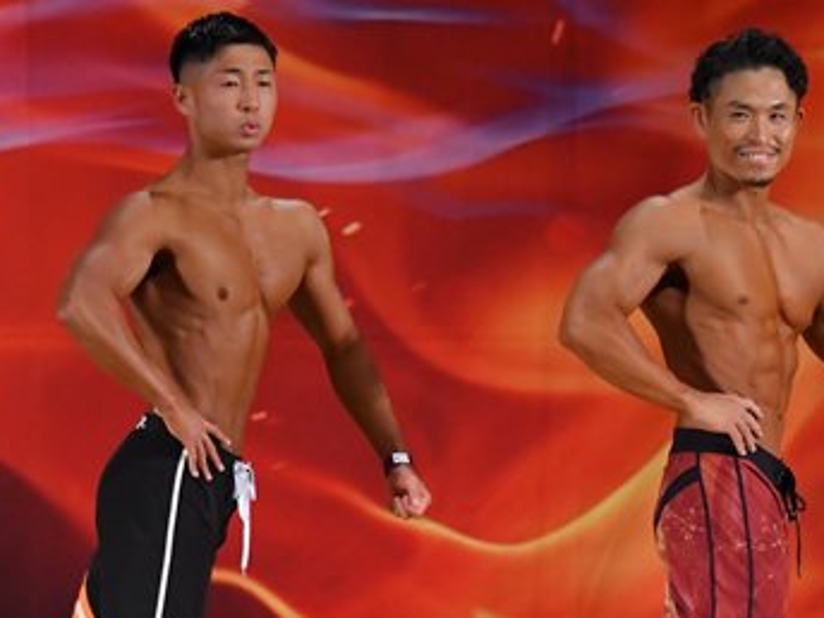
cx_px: 670
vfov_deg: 3.2
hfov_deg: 4.2
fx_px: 11188
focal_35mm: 470
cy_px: 465
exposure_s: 1/400
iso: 3200
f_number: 5.6
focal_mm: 145
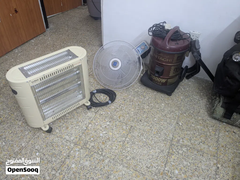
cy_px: 90
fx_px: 187
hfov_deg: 65.3
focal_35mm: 27
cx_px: 120
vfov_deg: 51.4
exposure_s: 1/25
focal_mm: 4.38
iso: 75
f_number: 1.73
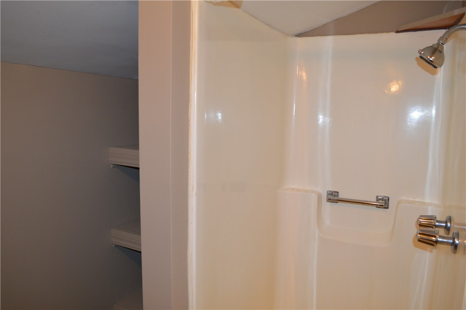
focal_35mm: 27
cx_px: 233
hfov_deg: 67.4
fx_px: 349
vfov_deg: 47.8
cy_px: 155
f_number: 3.5
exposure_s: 1/60
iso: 450
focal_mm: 18
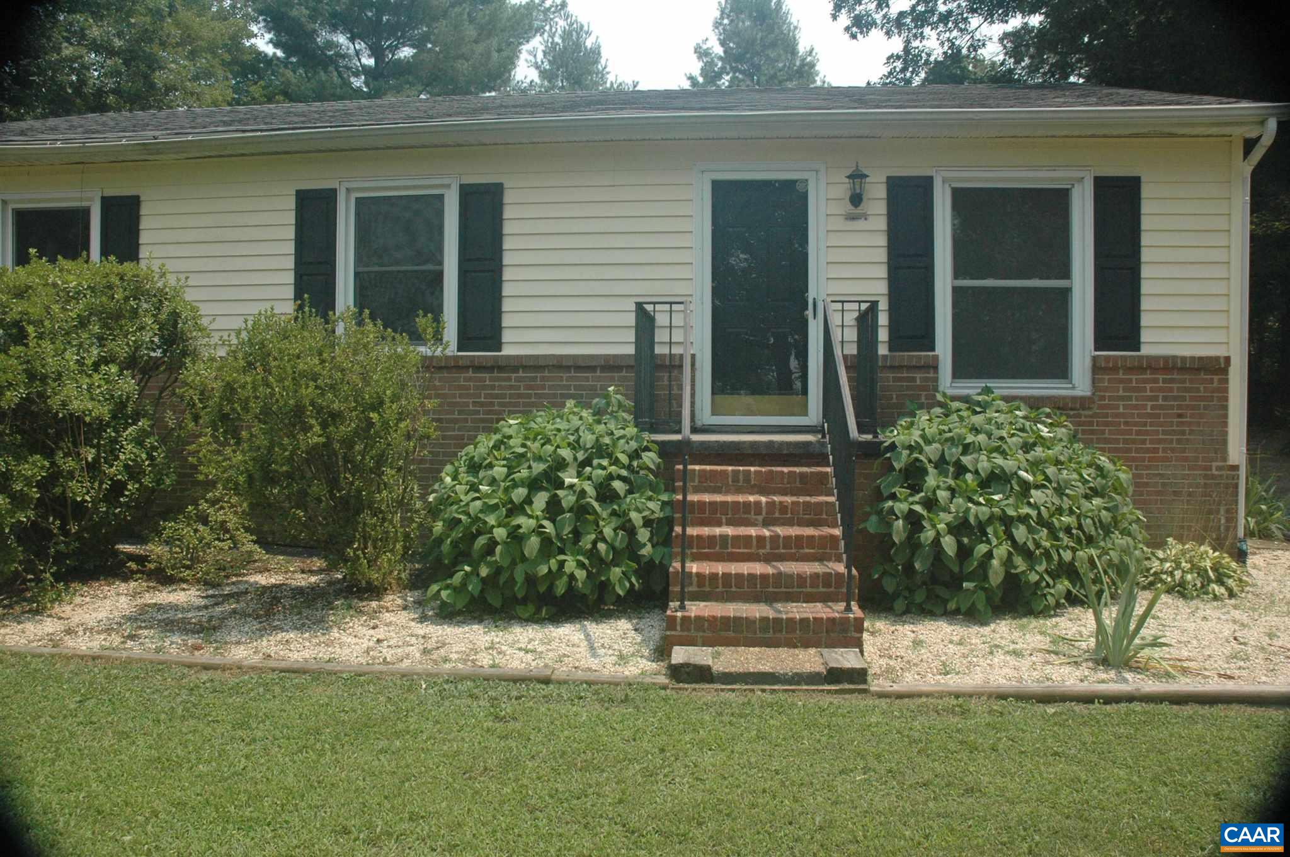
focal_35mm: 27
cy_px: 428
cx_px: 645
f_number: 9
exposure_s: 1/320
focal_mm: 18
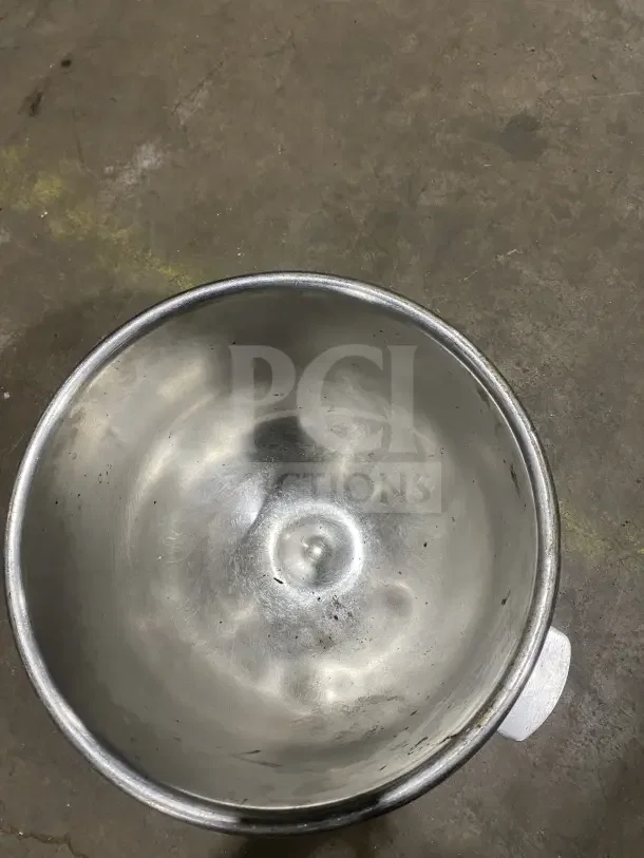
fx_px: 645
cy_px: 429
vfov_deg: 67.3
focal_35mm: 26
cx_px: 322
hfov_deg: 53.1
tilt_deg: -73.3
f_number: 1.8
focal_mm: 4.25
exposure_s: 1/60
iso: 125
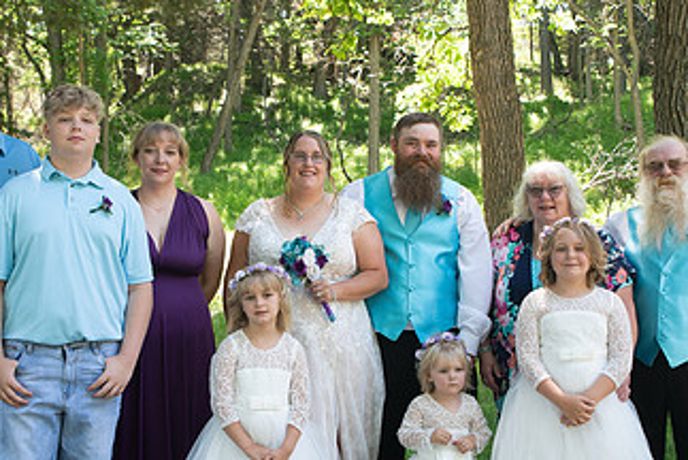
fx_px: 995
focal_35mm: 52
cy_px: 282
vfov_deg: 26.0
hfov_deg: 38.1
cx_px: 320
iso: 250
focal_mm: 29
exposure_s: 1/125
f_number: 5
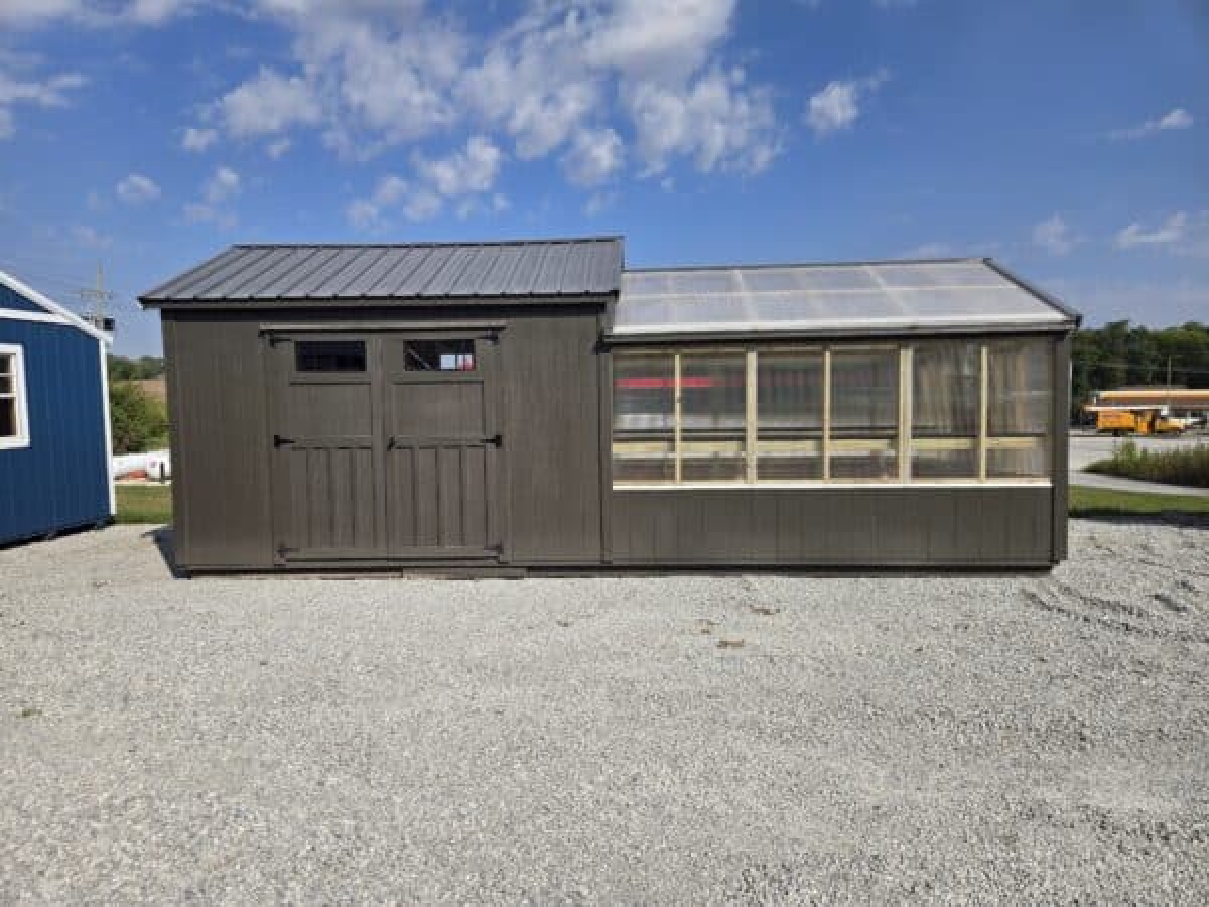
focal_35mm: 23
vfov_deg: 58.9
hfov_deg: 73.9
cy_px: 454
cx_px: 604
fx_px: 803
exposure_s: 1/2921
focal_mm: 5.4
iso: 25
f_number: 1.8
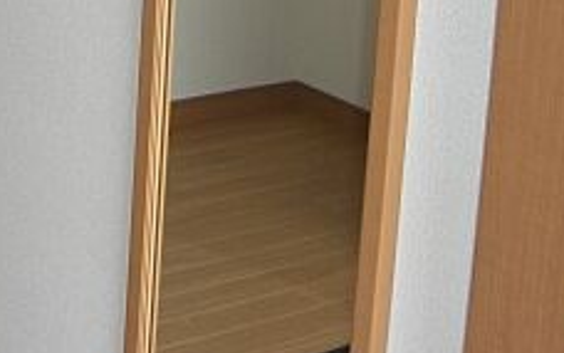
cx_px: 126
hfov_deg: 18.3
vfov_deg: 11.1
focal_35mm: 113
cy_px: -200
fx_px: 1739
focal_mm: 6.2
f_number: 2.7
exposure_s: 1/200
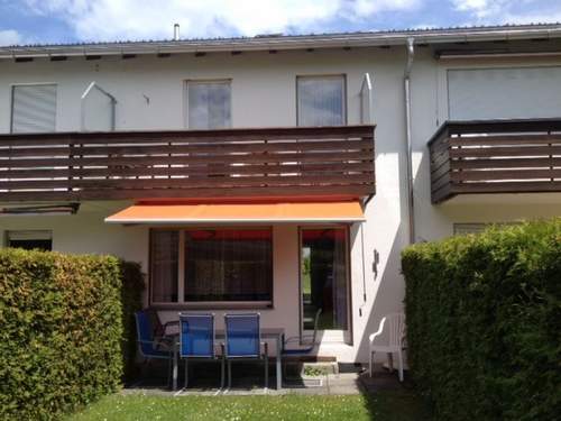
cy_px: 210
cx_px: 280
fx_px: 567
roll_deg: -0.6
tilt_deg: +4.8
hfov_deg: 52.6
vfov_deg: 40.7
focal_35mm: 35
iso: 50
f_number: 2.4
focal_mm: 4.28
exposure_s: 1/1314
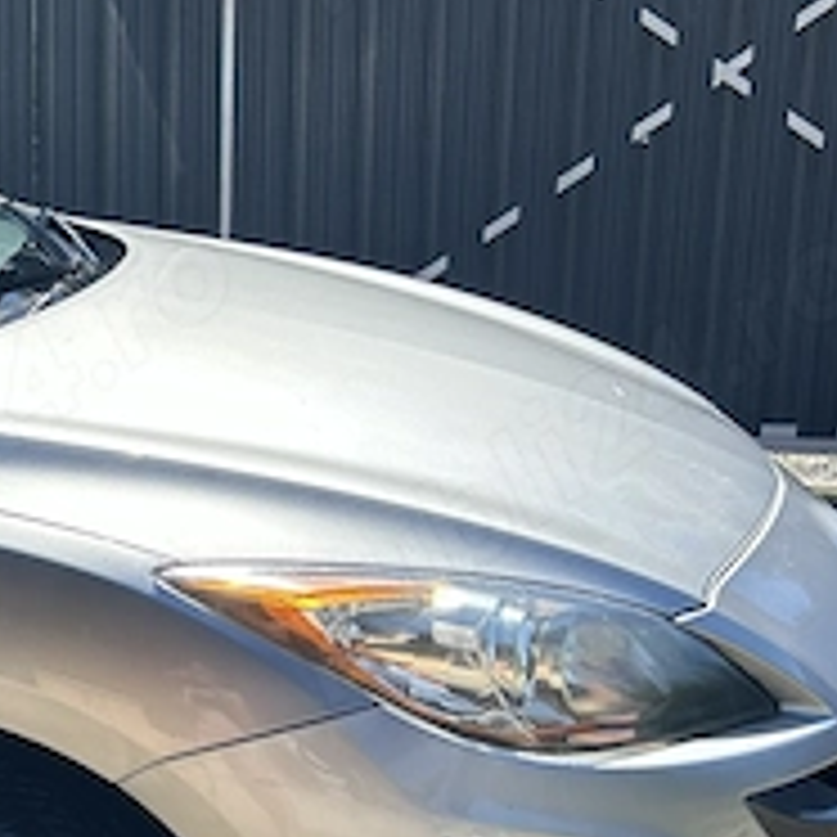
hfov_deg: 20.4
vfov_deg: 23.3
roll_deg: +4.8
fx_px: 2024
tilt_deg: -14.0
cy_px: 504
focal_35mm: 74
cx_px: -378
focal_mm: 5.7
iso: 50
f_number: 1.5
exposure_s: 1/2008
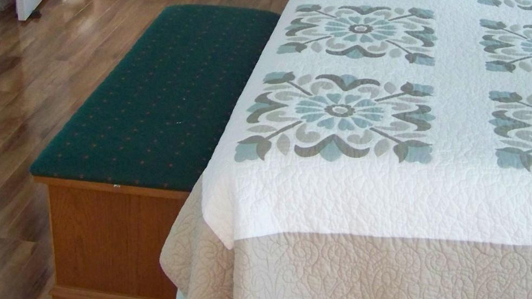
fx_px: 903
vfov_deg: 18.3
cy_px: 1
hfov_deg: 32.8
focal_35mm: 64
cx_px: 251
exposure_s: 1/20
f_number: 2.8
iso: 400
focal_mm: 5.85
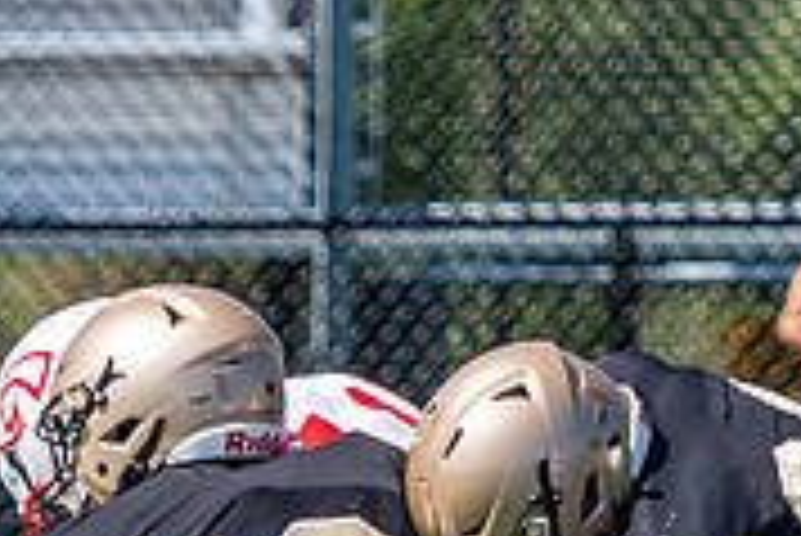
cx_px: 364
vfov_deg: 1.0
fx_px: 30150
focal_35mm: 1354
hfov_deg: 1.5
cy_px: 514
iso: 160
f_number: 2.8
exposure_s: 1/2500
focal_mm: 130
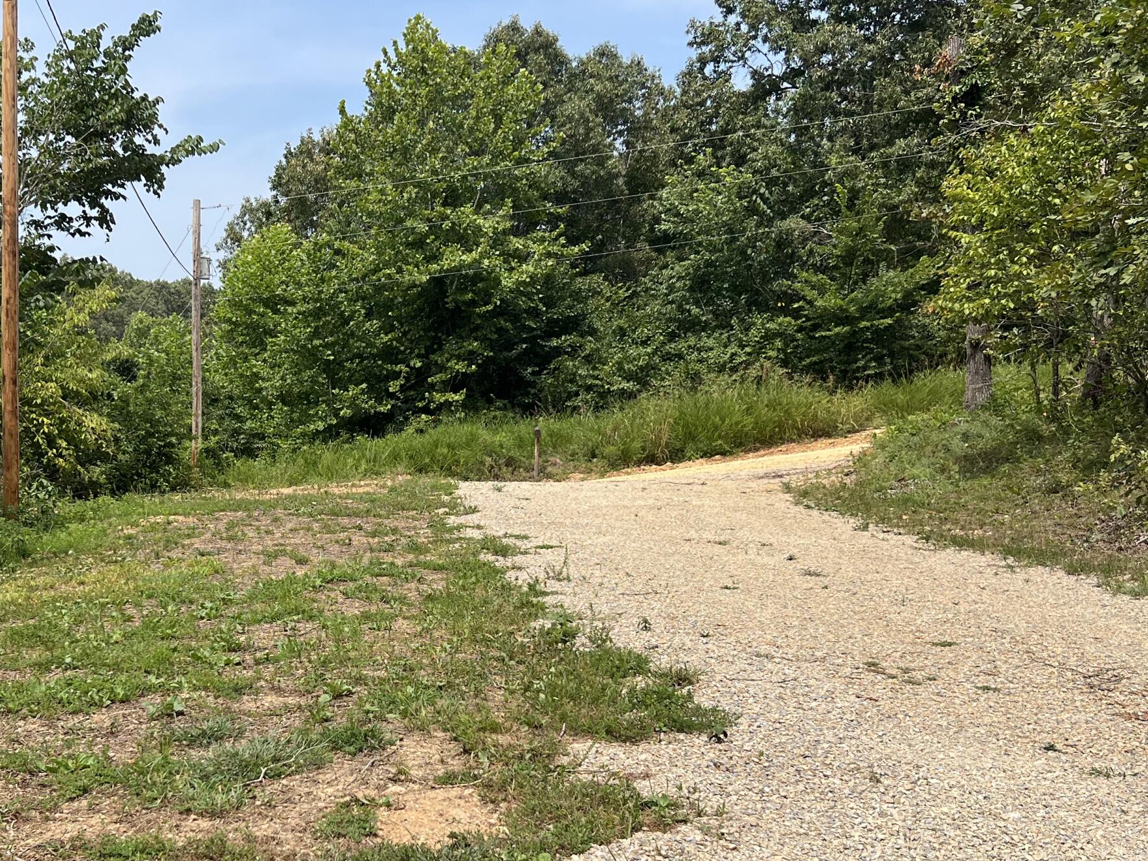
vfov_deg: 32.6
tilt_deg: -4.6
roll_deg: -0.4
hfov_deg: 42.1
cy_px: 562
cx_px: 340
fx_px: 1459
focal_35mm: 44
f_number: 1.5
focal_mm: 5.7
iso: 50
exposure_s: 1/3356
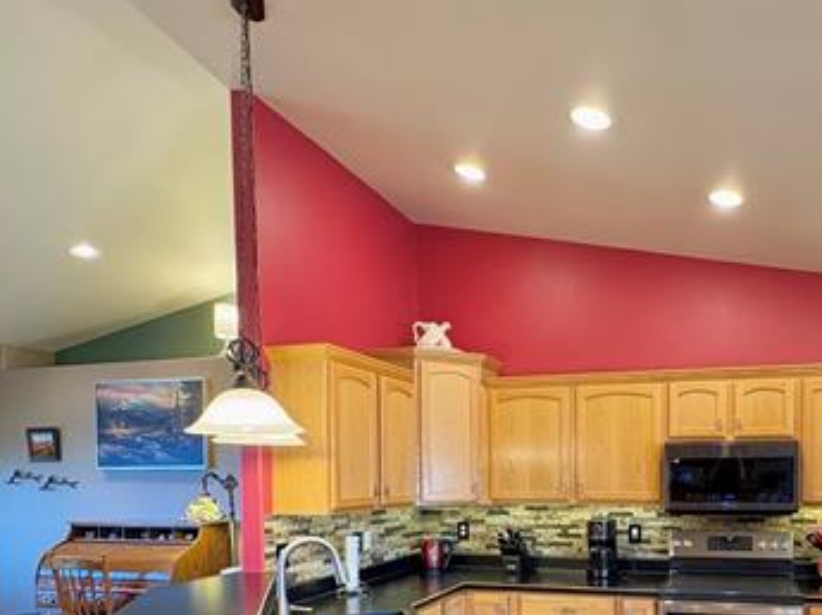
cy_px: 493
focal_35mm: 26
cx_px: 589
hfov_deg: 64.4
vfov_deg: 49.8
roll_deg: +0.9
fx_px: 617
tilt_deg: -1.1
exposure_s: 1/60
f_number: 2.2
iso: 320
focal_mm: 2.22
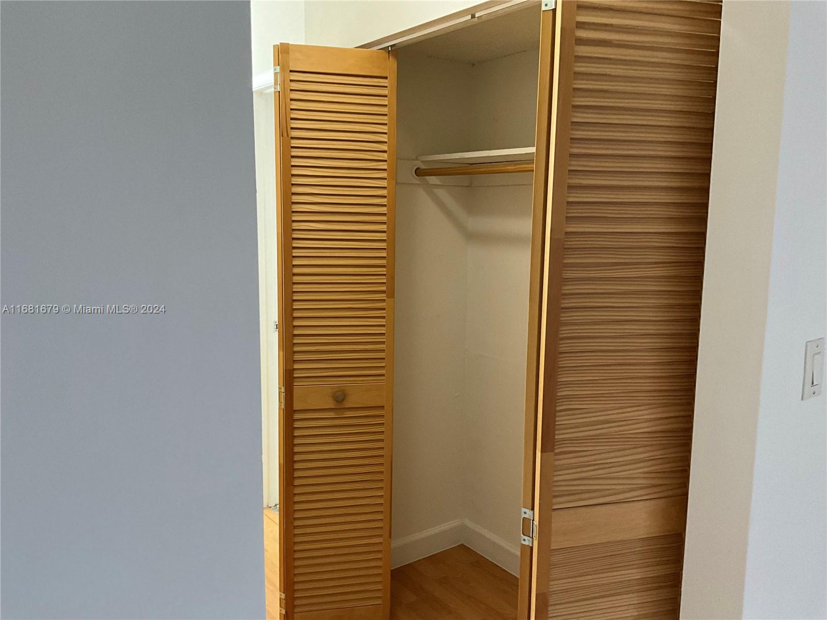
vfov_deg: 48.2
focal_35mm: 29
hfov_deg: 61.7
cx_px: 414
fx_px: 693
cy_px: 310
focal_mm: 3
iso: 200
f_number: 1.8
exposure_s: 1/60
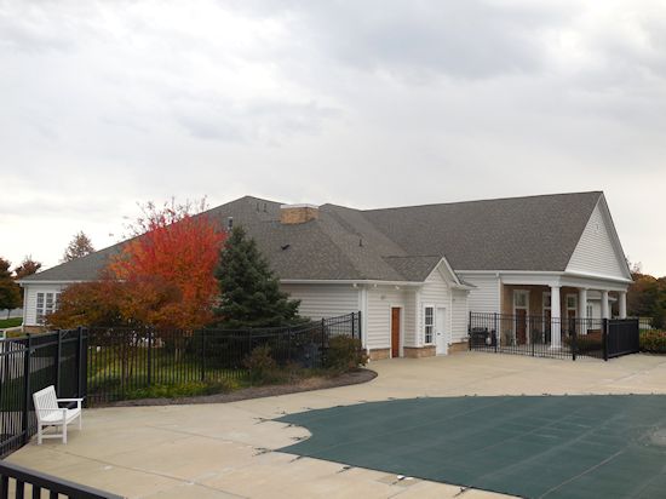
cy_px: 250
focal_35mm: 34
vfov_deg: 41.8
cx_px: 333
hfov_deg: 54.0
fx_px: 654
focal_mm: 6.1
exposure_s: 1/160
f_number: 3.4
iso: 125
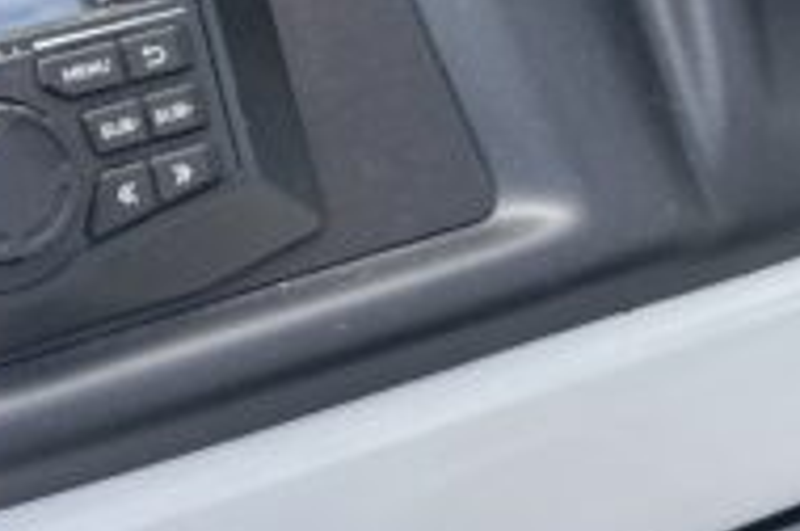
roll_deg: -0.2
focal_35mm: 76
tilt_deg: -31.9
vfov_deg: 16.6
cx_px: 53
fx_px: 1686
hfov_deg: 25.7
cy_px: -211
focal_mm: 5.96
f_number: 1.6
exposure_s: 1/584
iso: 50
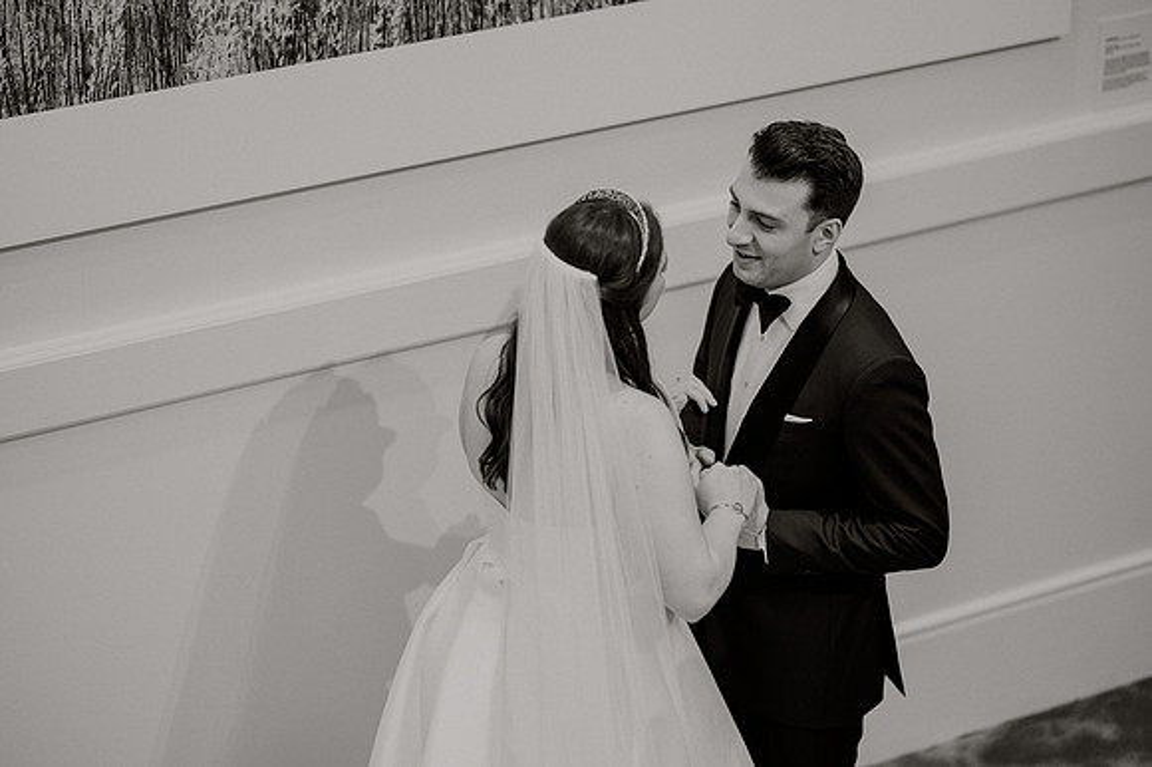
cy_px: 384
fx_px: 3358
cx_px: 576
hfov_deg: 19.5
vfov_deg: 13.0
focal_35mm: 105
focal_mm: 105
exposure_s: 1/400
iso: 800
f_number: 1.8
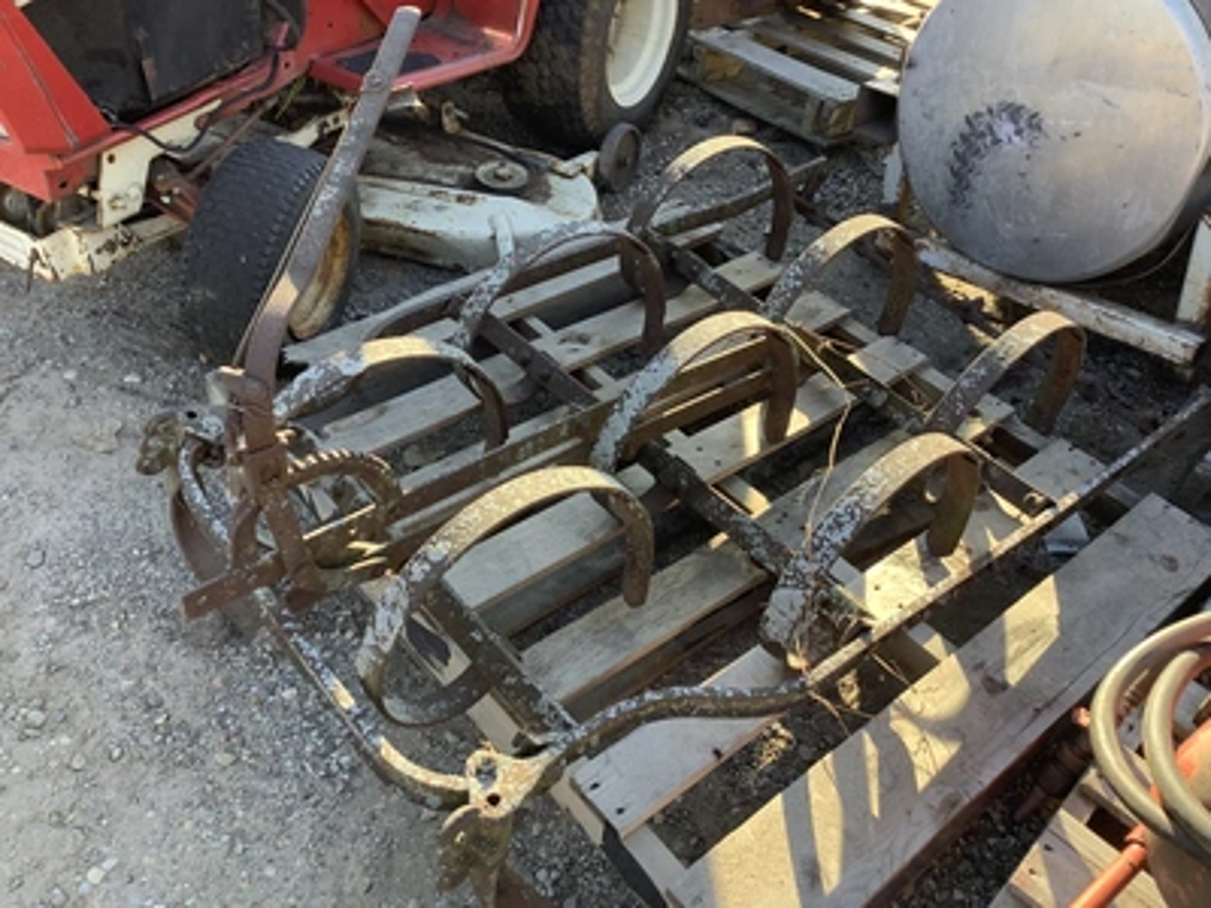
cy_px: 454
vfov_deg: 45.4
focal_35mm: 31
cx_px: 606
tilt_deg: -41.7
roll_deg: -6.4
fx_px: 1084
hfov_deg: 58.4
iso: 25
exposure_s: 1/120
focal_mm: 3.3
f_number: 2.4
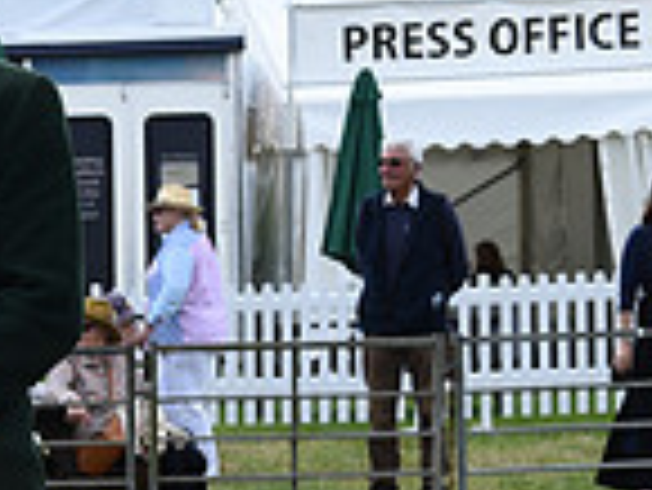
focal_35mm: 192
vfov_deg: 7.7
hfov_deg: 9.6
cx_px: -634
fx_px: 3619
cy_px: 625
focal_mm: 50
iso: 500
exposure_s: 1/1250
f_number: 7.1
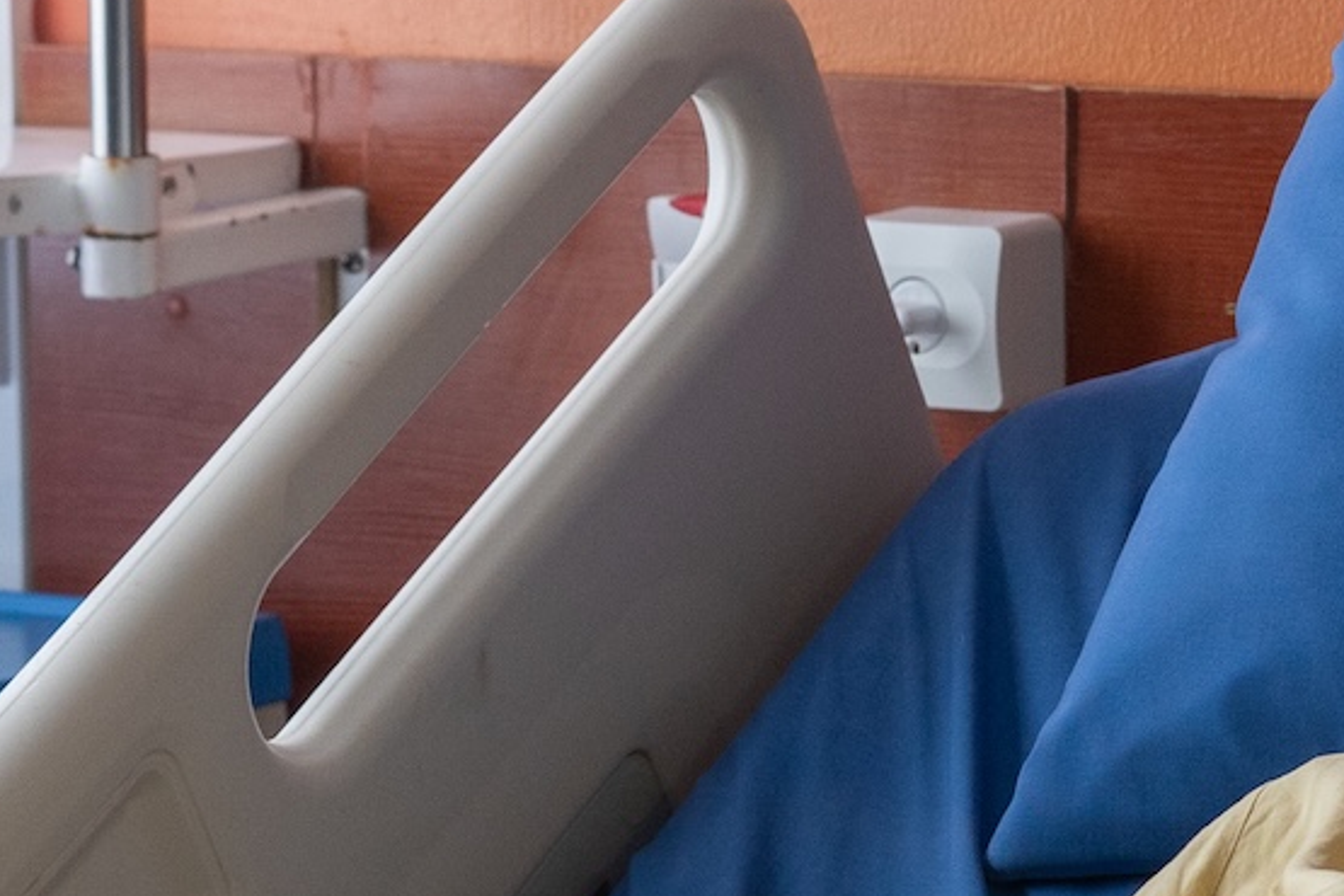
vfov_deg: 7.9
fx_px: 6458
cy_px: 506
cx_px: 1240
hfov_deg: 11.8
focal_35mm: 173
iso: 1600
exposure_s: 1/125
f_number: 5.6
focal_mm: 50
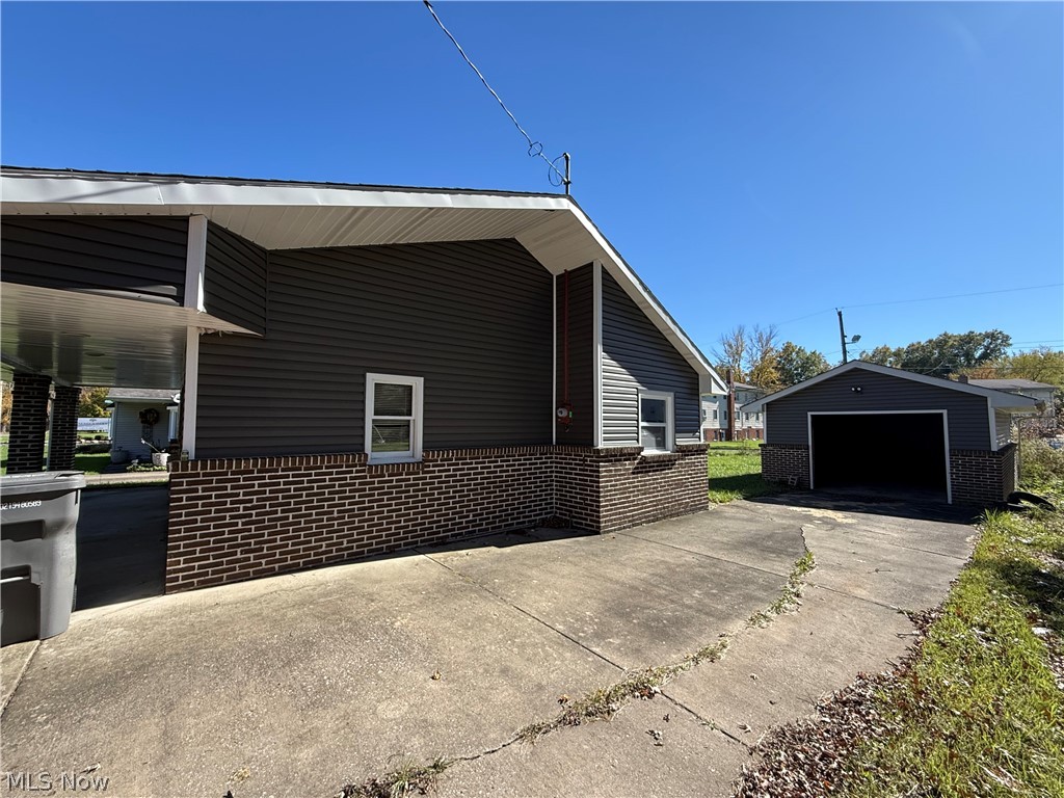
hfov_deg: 102.1
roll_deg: -0.8
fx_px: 430
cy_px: 399
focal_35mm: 14
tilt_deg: +4.5
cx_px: 532
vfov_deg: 85.7
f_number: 2.2
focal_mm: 2.22
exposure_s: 1/841
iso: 64
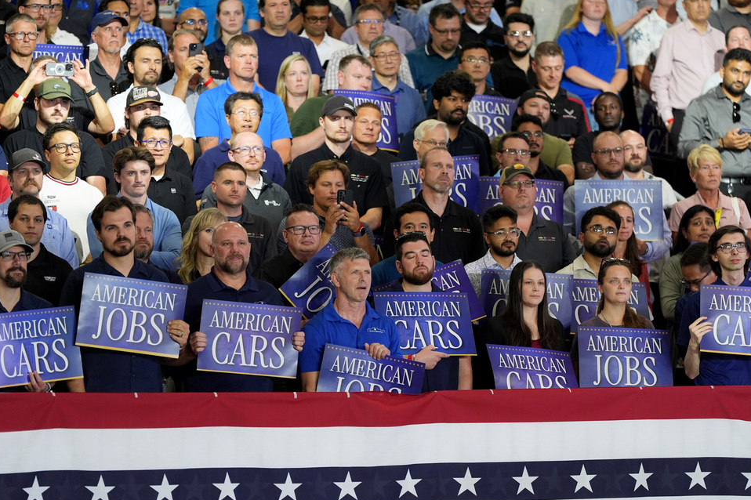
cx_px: 394
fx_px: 3858
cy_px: 261
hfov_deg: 11.1
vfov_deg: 7.4
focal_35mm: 185
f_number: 2.8
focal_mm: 173
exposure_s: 1/500
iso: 2000
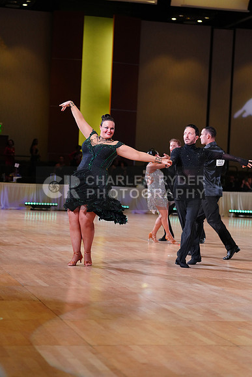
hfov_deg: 15.7
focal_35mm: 87
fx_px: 913
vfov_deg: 23.4
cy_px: 188
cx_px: 126
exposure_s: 1/400
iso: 2000
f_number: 2.8
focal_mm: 87
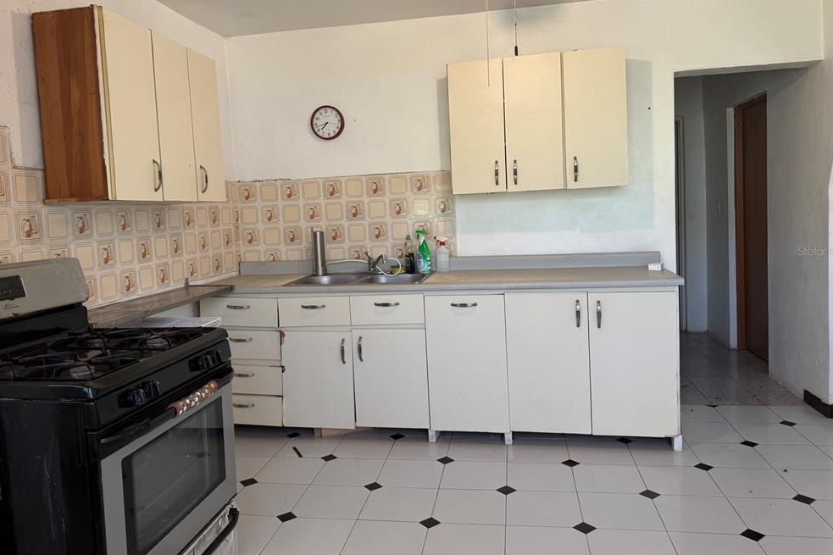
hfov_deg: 69.4
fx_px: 601
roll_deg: +2.0
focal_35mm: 26
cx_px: 415
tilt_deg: -2.8
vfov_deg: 49.5
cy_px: 251
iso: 100
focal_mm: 6.76
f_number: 1.78
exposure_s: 1/120
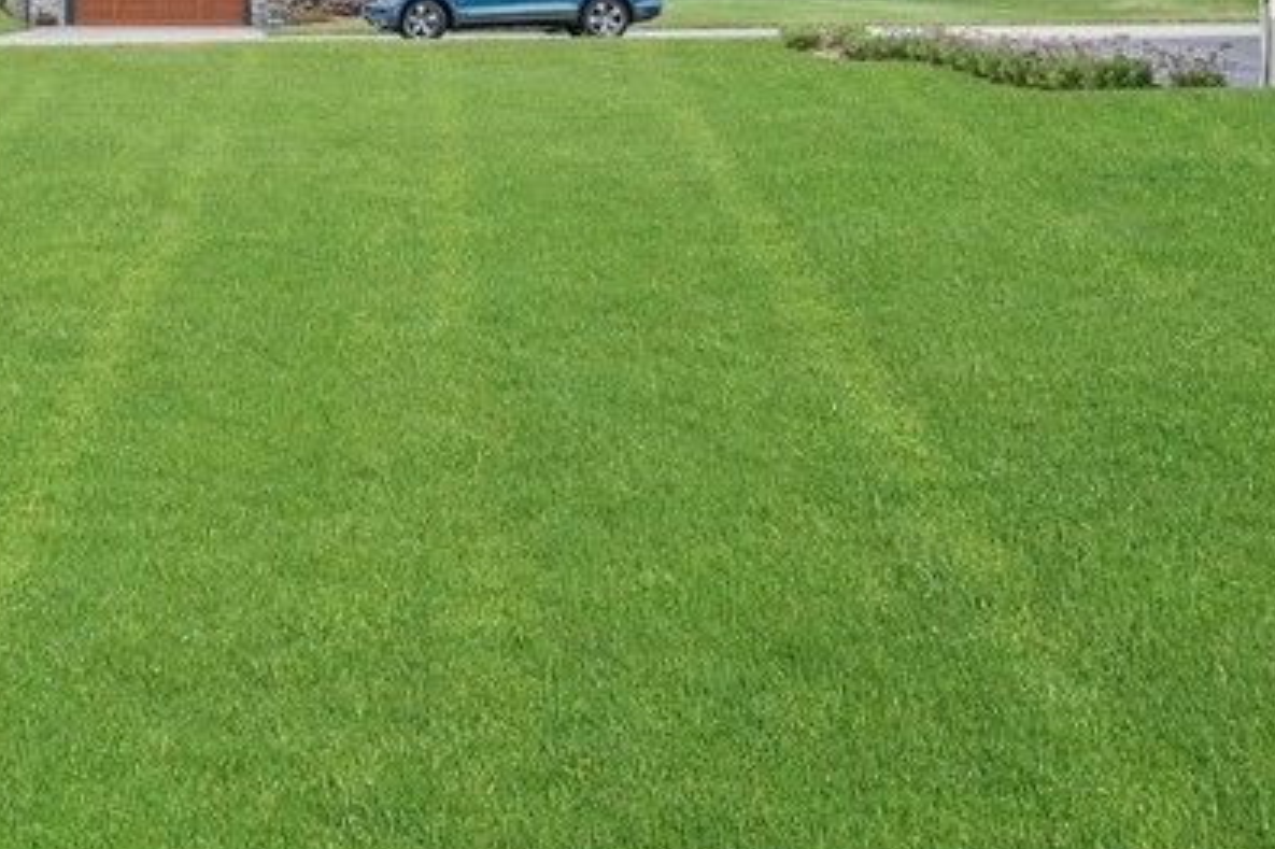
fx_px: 1947
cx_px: 213
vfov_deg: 23.8
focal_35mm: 55
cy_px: 50
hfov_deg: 34.9
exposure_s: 1/2000
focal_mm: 20
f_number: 7.1
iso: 800
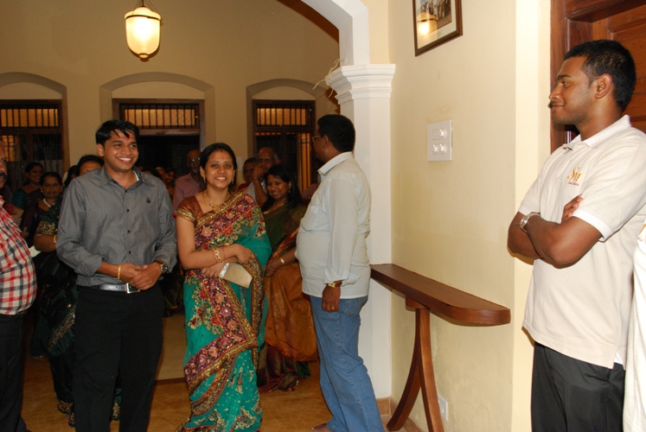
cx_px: 323
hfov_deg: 61.9
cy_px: 216
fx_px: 539
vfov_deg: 43.7
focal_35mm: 30
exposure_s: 1/60
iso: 800
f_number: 7.1
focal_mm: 20
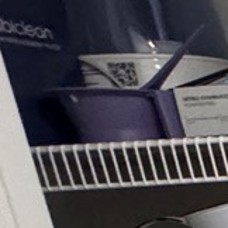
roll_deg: +3.7
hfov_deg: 8.3
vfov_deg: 12.8
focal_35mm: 122
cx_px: 891
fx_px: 909
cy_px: 428
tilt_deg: -15.7
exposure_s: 1/60
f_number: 2.2
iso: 640
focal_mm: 2.22
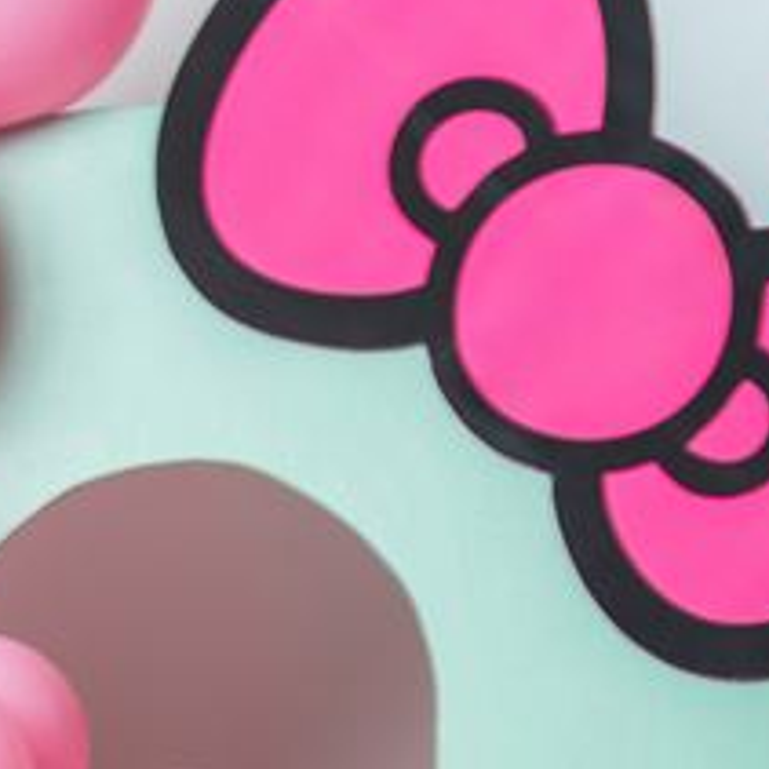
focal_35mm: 155
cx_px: -22
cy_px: 1414
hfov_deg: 11.2
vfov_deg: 10.5
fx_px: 3896
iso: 250
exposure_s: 1/160
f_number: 4
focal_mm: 32
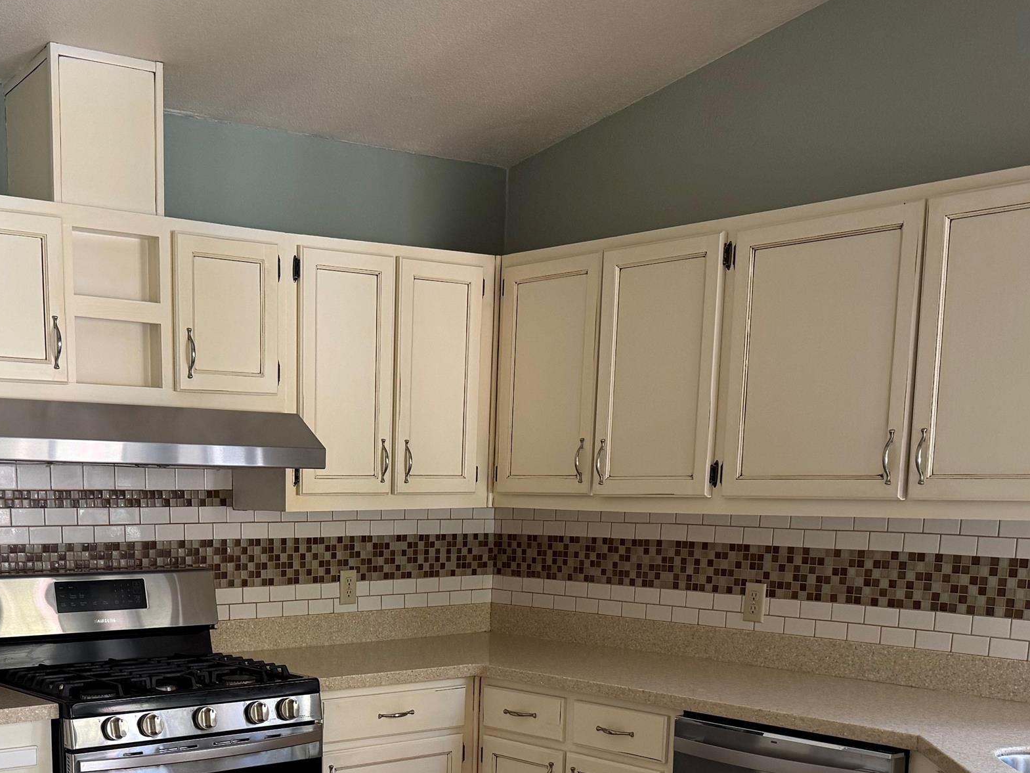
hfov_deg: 39.8
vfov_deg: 29.2
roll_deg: -0.4
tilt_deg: -10.6
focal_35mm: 47
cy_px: 747
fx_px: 1399
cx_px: 319
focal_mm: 6.76
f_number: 1.78
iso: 200
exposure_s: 1/65
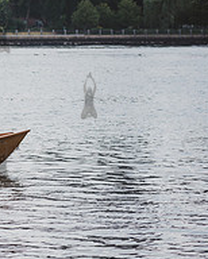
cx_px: -173
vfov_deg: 7.3
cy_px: 95
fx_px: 2021
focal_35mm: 263
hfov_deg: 5.8
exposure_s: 1/1000
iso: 100
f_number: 4.5
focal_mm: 92
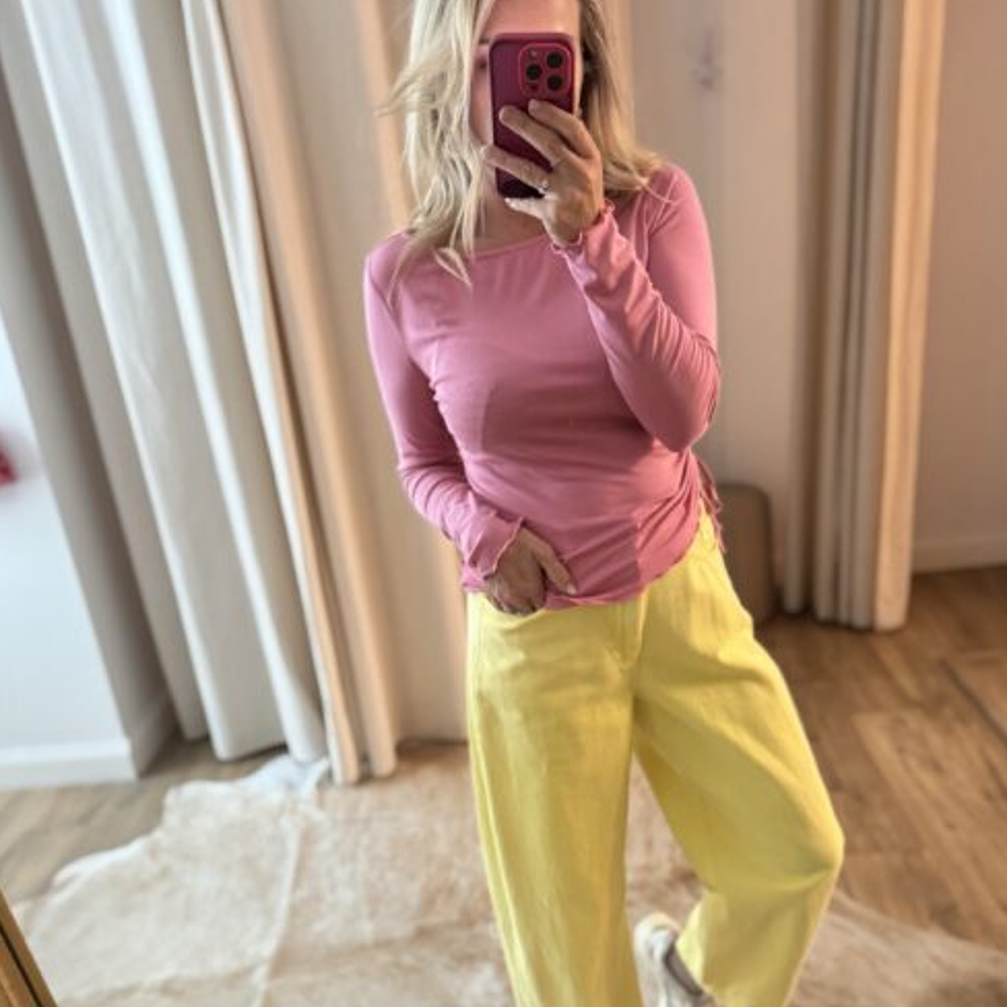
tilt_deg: -34.7
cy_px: 624
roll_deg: +9.1
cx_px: 508
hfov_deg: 55.6
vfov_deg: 55.0
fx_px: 954
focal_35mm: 29
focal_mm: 6.76
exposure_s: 1/50
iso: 500
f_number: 1.78
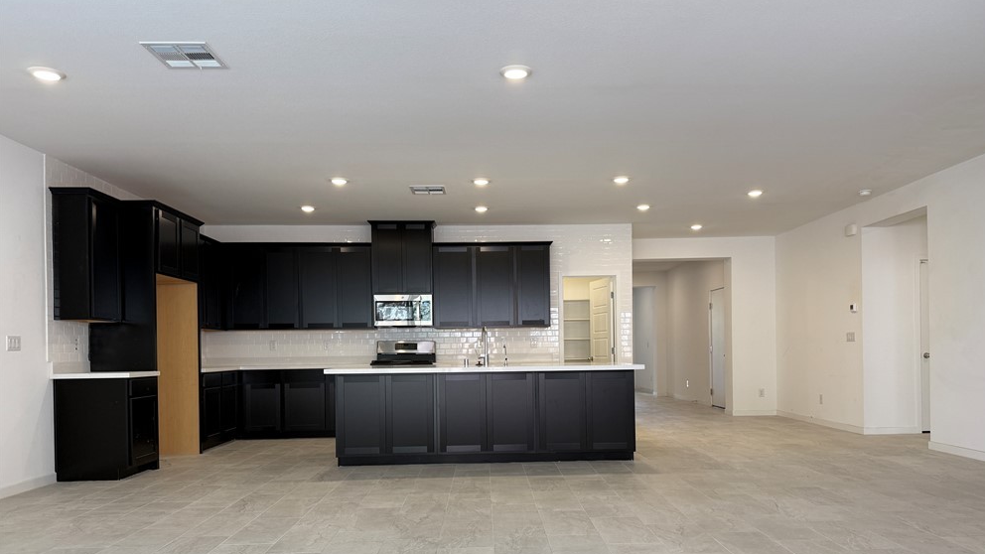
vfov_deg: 42.5
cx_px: 506
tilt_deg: +0.2
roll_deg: +0.4
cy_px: 353
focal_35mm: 27
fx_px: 705
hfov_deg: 69.8
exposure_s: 1/120
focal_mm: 6.76
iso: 125
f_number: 1.78
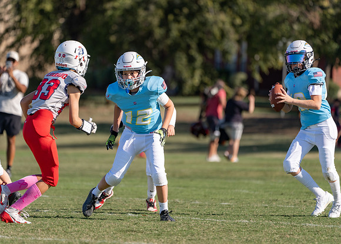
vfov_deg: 3.2
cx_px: 148
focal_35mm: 445
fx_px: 4310
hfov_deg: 4.5
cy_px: 117
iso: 200
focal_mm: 400
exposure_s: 1/1250
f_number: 5.6
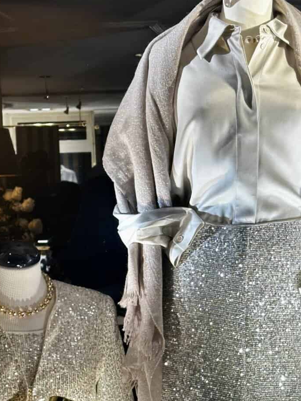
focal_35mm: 94
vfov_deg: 20.8
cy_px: 258
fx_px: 1090
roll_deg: +2.0
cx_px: 219
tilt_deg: -2.3
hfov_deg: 15.7
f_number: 1.78
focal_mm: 6.86
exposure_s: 1/100
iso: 50
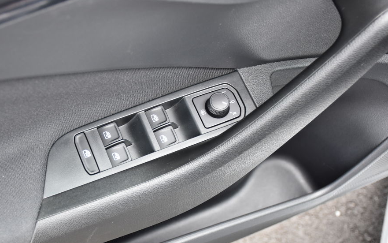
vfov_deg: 22.0
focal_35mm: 59
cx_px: 176
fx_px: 624
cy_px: 135
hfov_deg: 34.5
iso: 720
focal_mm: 34
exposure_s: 1/60
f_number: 4.2
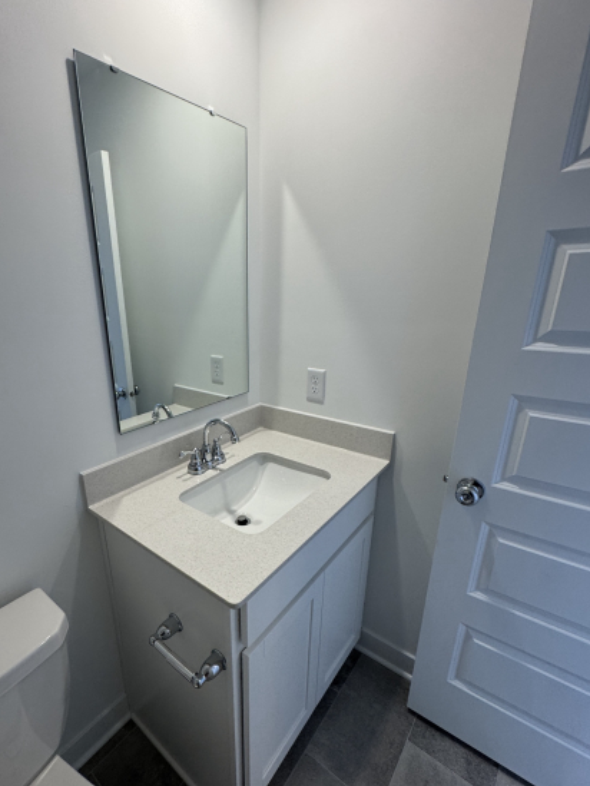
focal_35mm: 17
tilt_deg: -16.5
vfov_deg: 90.9
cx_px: 235
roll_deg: -1.8
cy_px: 416
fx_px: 386
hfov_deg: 73.9
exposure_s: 1/120
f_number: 2.2
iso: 160
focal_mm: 2.22
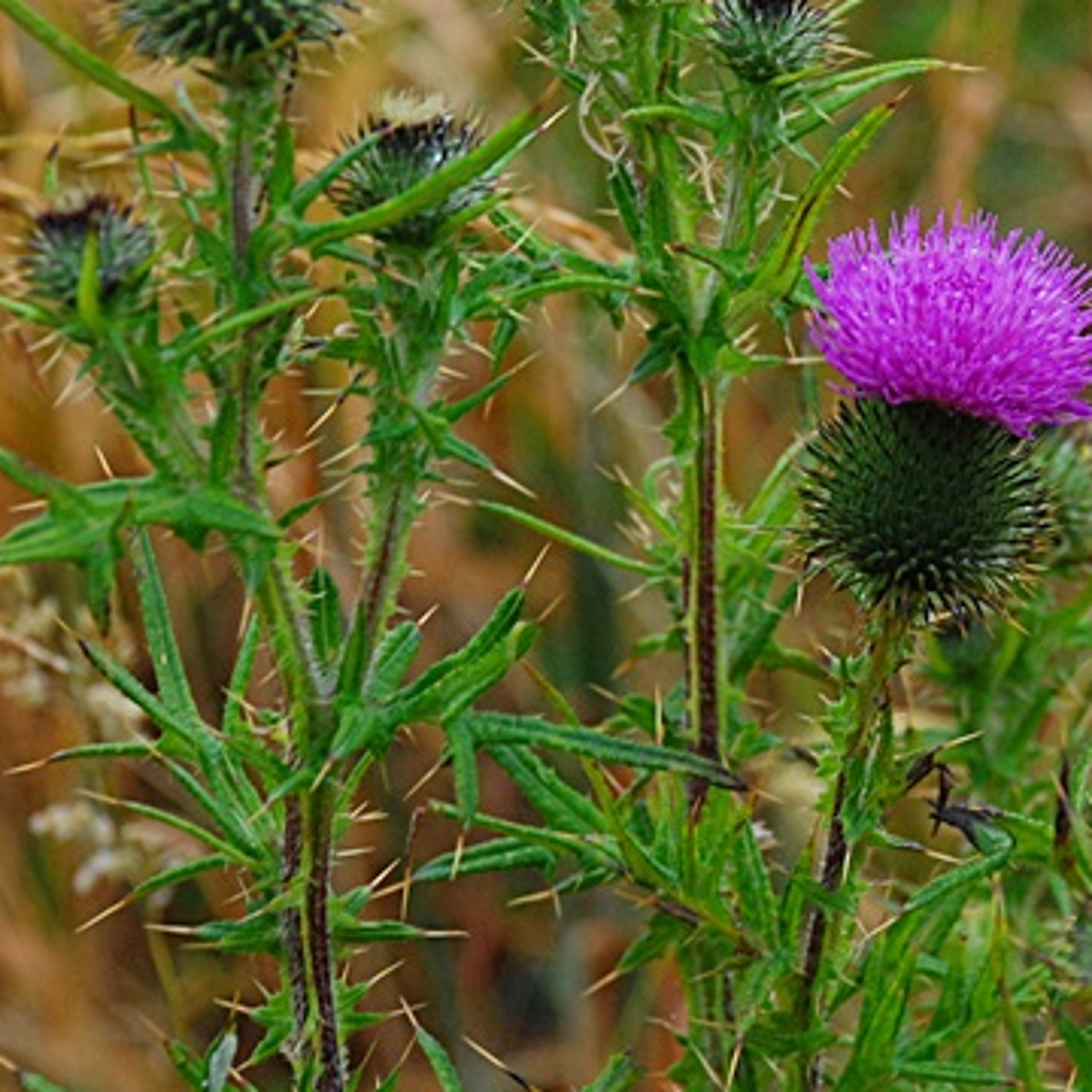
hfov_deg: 8.2
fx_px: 7600
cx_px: 949
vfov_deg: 8.2
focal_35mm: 213
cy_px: 328
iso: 450
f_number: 5.6
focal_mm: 75
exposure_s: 1/30
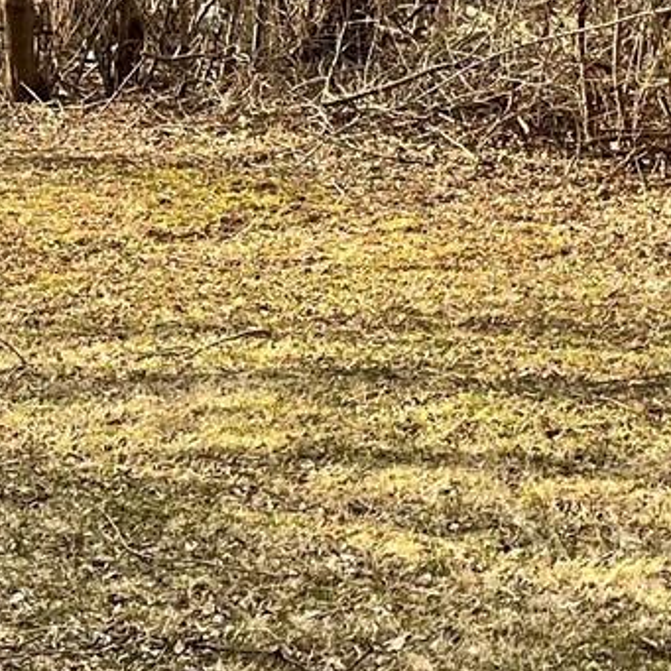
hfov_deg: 12.5
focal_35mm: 138
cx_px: 710
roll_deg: -0.9
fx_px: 3026
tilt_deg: -8.4
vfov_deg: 12.6
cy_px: 211
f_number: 1.5
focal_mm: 5.7
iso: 50
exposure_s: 1/803
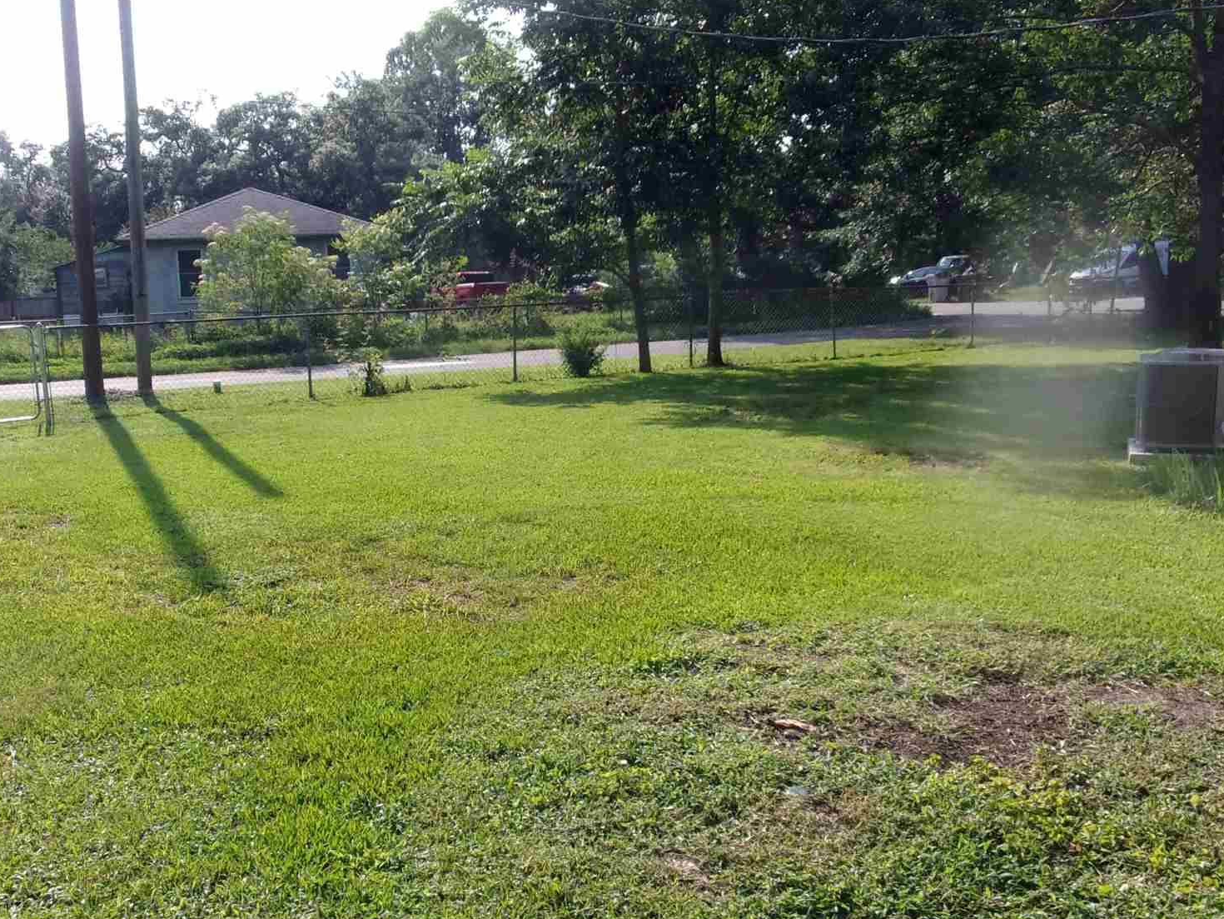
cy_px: 514
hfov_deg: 47.5
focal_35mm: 39
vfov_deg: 36.8
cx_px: 483
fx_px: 1379
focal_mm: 5.1
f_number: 10.8
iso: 200
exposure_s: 1/140
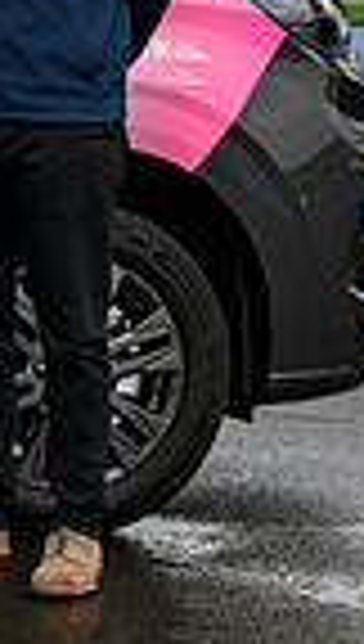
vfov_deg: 7.8
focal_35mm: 276
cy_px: -61
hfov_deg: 4.3
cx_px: -750
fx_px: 4711
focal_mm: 65
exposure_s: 1/160
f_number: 7.1
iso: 250
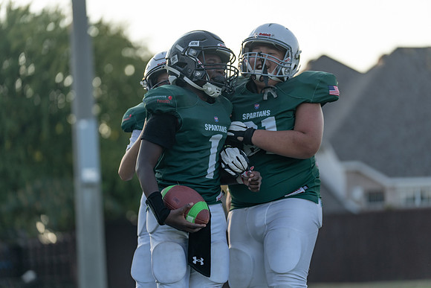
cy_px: 144
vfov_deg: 10.2
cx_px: 216
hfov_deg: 15.2
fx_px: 1617
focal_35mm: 135
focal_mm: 135
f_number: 2.8
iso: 160
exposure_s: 1/1000
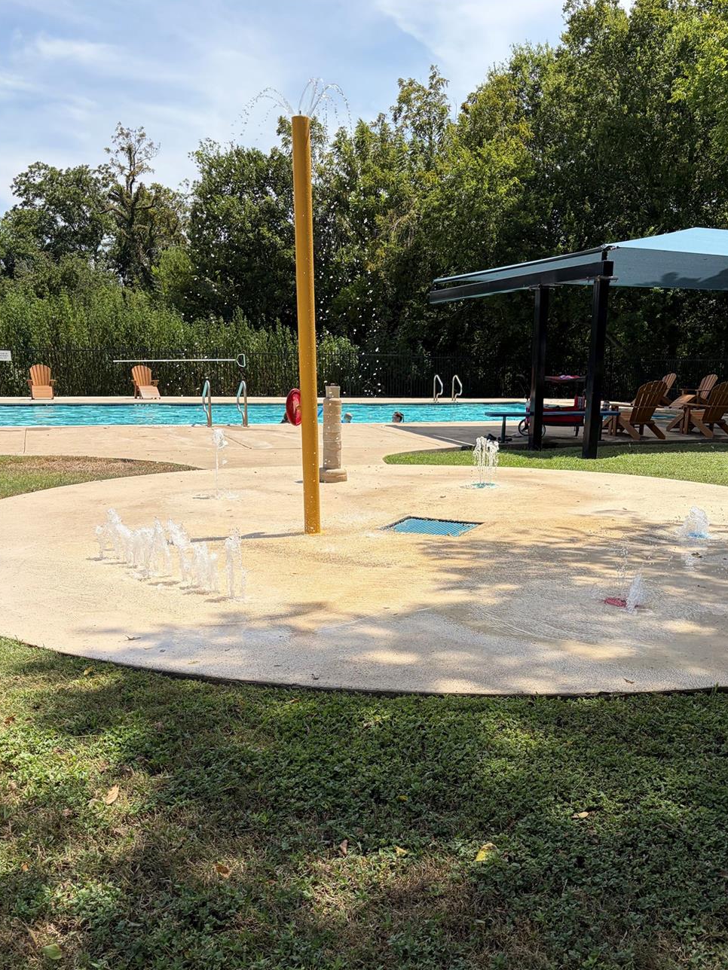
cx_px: 387
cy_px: 572
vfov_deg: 58.0
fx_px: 869
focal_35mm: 31
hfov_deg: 45.4
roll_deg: +0.0
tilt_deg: -13.2
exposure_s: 1/4608
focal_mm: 5.96
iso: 64
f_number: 1.6
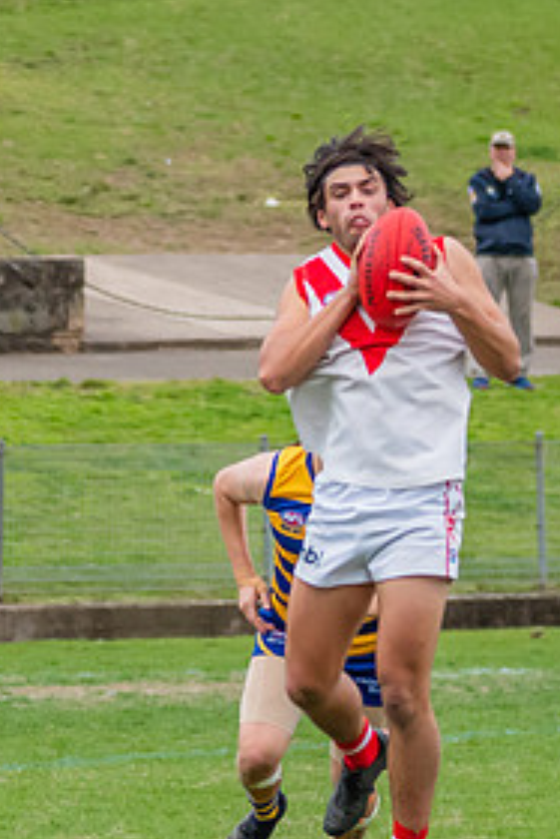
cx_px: 443
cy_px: 215
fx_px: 14984
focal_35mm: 643
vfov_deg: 3.2
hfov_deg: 2.1
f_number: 5
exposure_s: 1/1600
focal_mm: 150
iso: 900
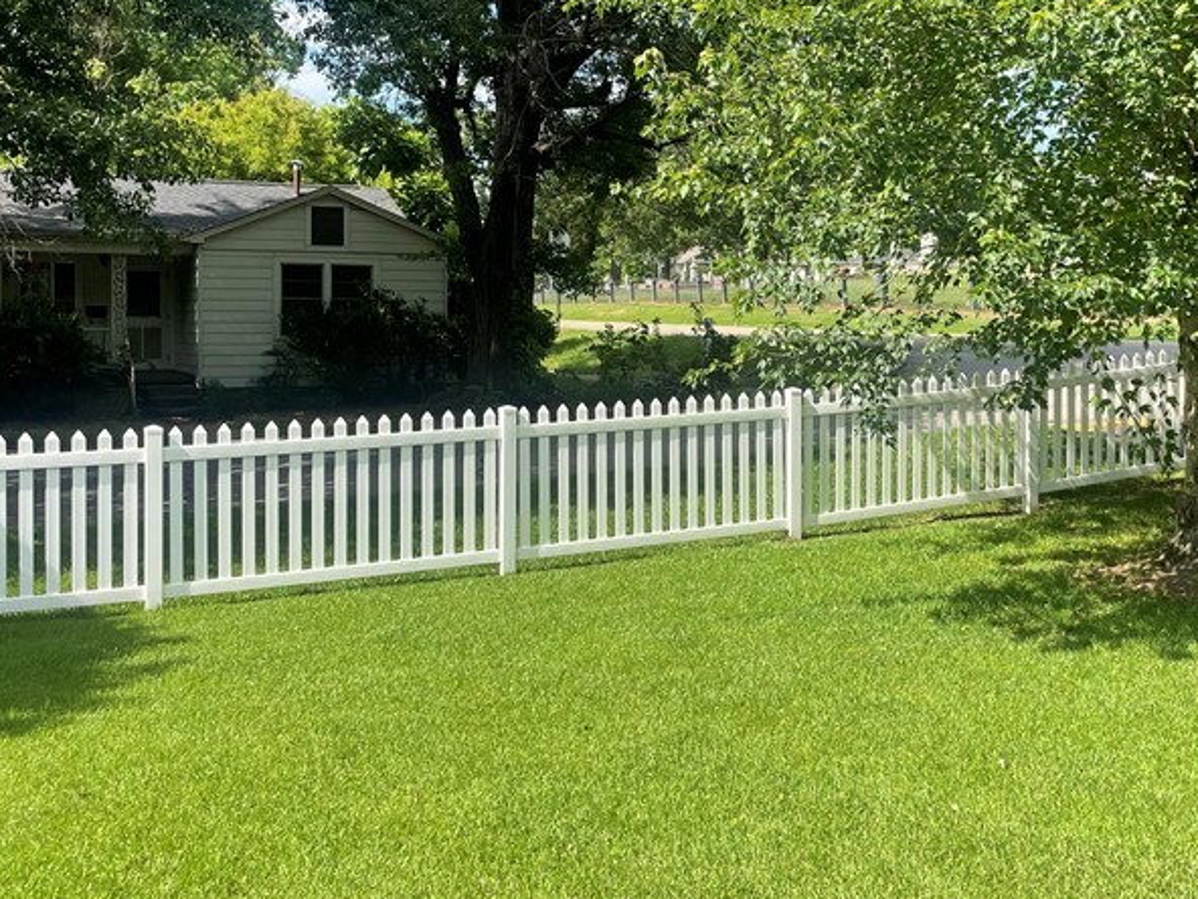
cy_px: 346
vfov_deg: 32.1
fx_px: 1557
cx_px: 793
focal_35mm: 45
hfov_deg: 41.6
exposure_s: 1/1473
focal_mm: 4.2
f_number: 1.6
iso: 32
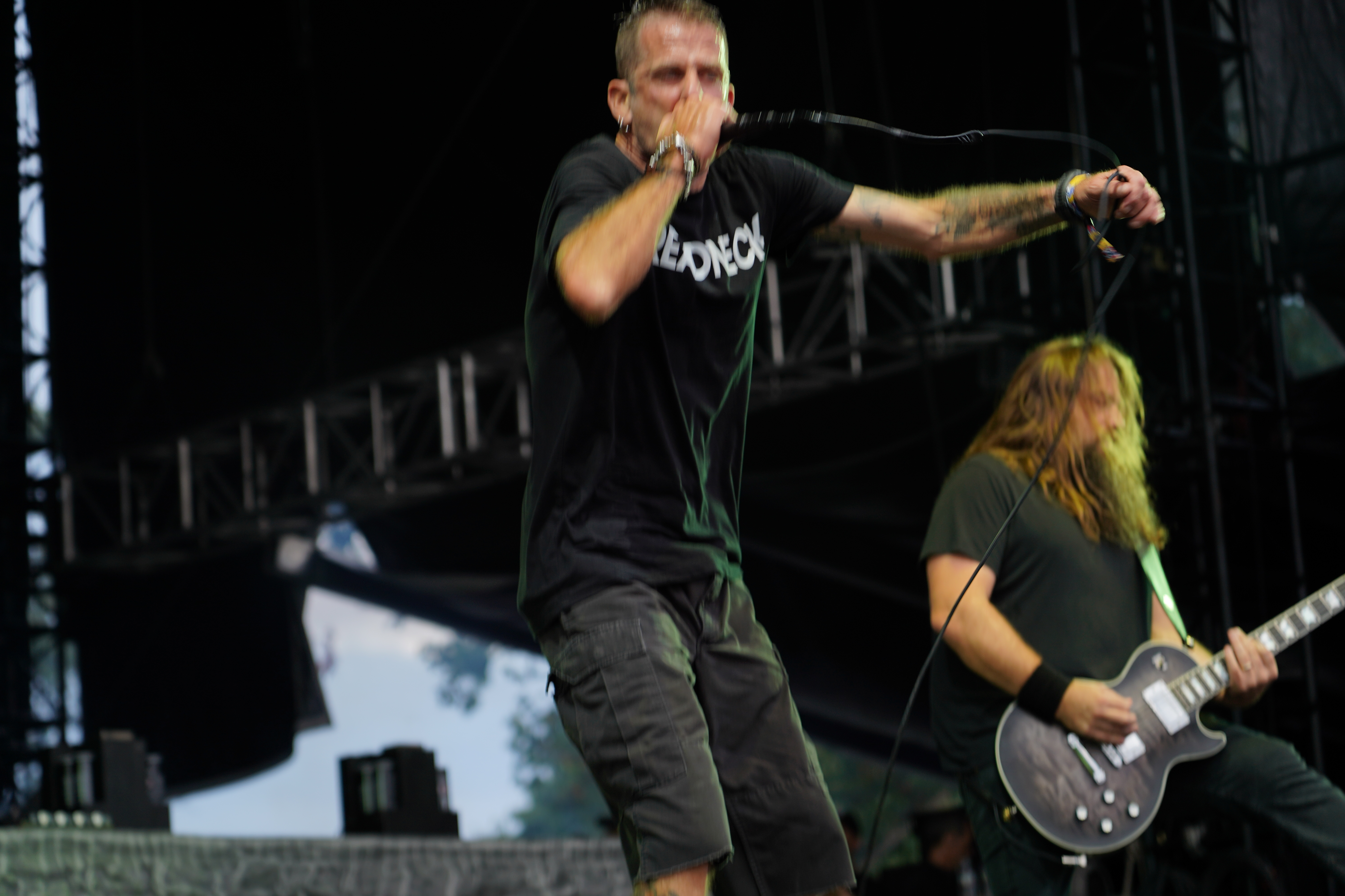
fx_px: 3923
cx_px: 672
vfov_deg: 13.0
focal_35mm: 105
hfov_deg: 19.5
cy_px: 448
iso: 200
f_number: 4
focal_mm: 105
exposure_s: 1/125
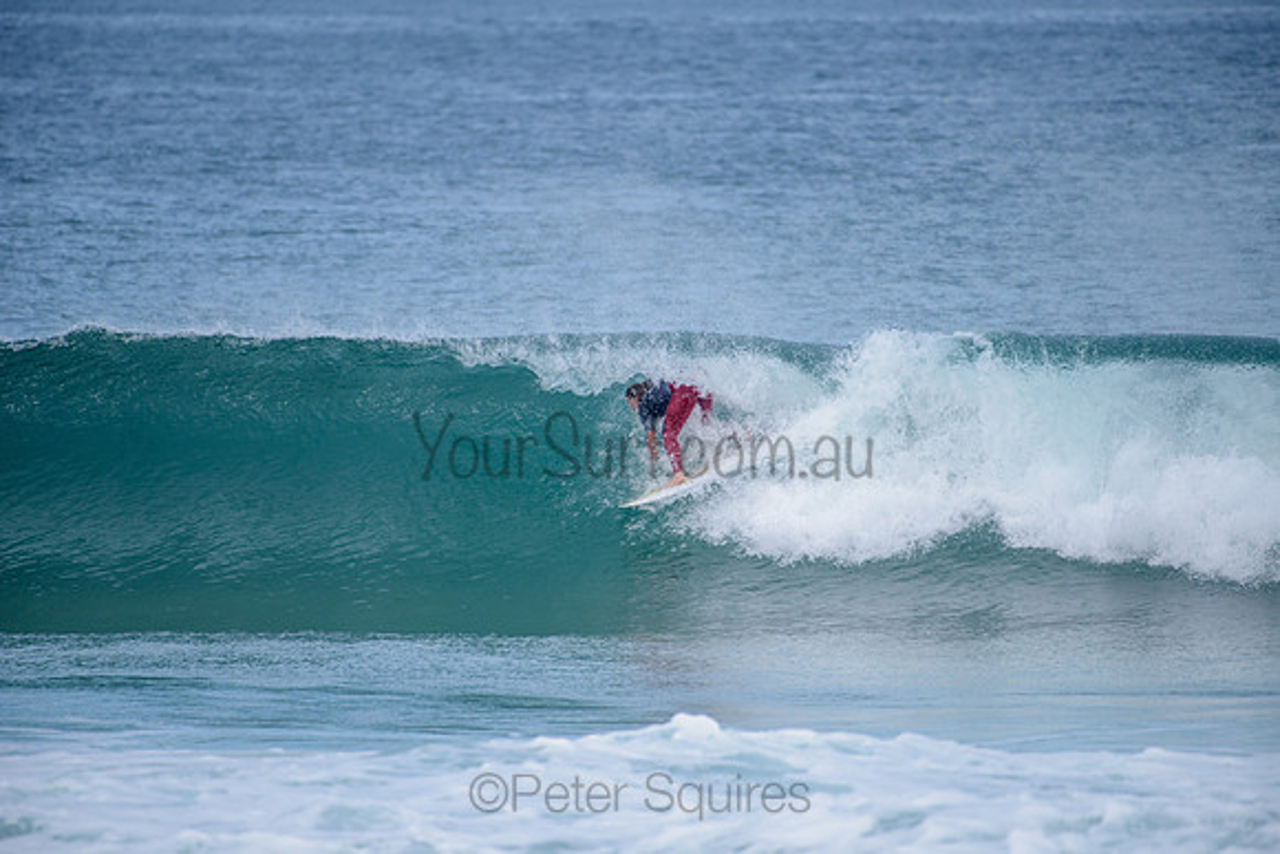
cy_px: 427
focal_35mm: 500
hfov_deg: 4.1
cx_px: 640
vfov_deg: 2.8
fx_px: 17781
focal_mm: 500
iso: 250
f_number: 5.6
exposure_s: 1/2000
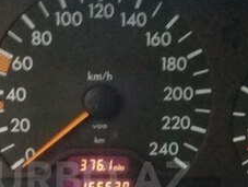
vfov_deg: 16.2
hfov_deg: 21.6
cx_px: 79
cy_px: 178
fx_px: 646
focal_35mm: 90
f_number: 2.2
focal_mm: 3.3
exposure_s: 1/17
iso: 800
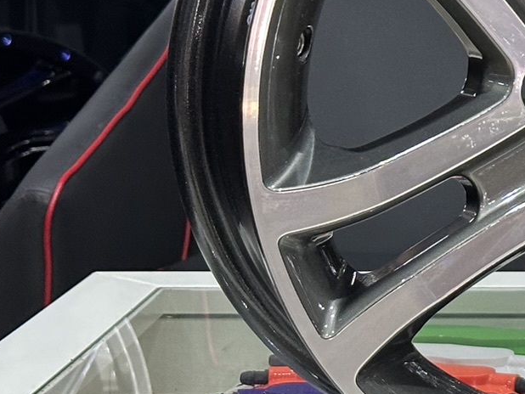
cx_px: 653
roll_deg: +0.2
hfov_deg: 12.1
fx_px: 2412
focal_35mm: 159
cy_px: 65
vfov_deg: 9.3
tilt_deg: -3.7
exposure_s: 1/50
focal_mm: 6.86
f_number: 1.78
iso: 200
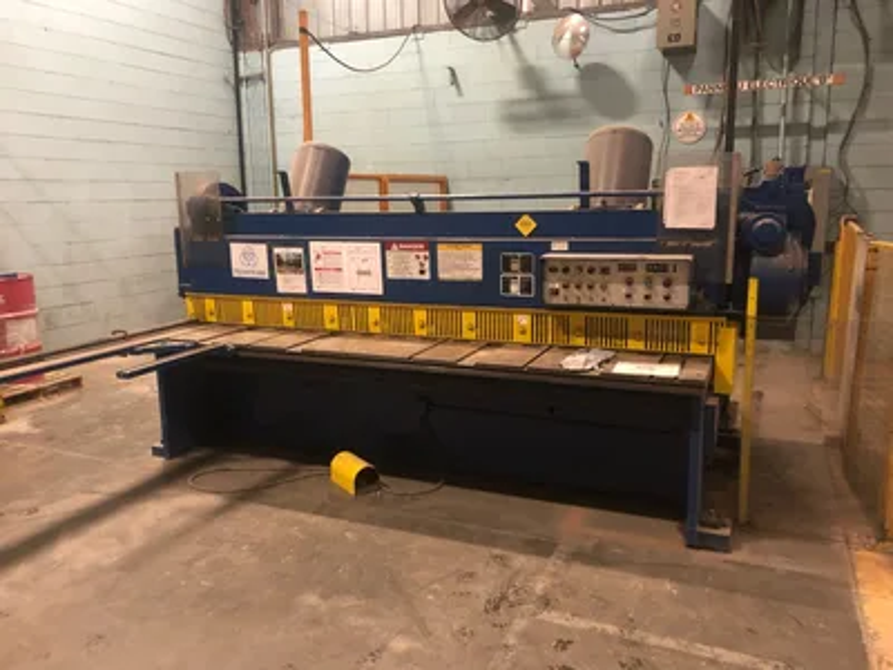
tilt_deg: -9.4
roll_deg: +3.2
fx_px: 722
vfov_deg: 49.7
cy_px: 335
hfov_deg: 63.4
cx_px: 446
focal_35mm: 28
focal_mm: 4
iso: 100
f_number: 1.8
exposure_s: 1/4
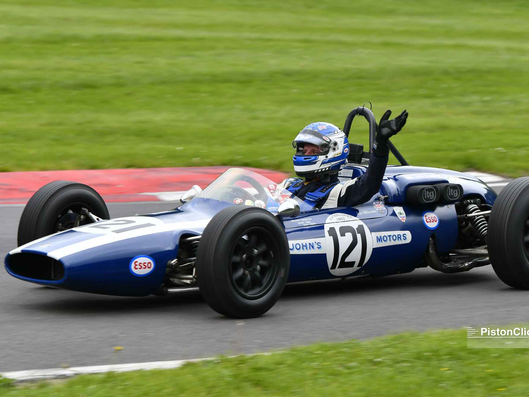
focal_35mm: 212
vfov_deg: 7.0
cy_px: 198
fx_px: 3239
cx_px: 287
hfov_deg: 9.3
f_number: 5.6
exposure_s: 1/160
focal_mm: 130
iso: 250
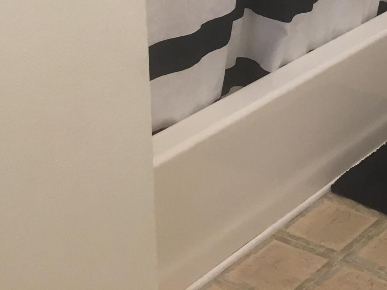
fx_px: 983
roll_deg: -0.8
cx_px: 448
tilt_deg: -9.9
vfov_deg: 15.5
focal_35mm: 88
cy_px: -144
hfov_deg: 20.9
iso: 80
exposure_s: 1/30
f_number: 2.2
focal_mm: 4.15
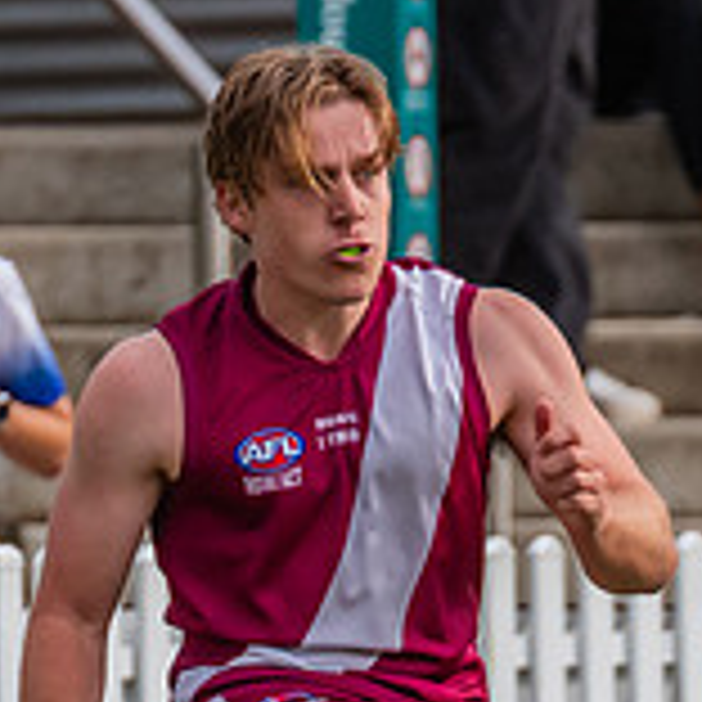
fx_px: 50821
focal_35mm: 2215
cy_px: 994
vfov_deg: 0.8
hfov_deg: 0.8
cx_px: 340
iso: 800
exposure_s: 1/1250
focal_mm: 420
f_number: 8
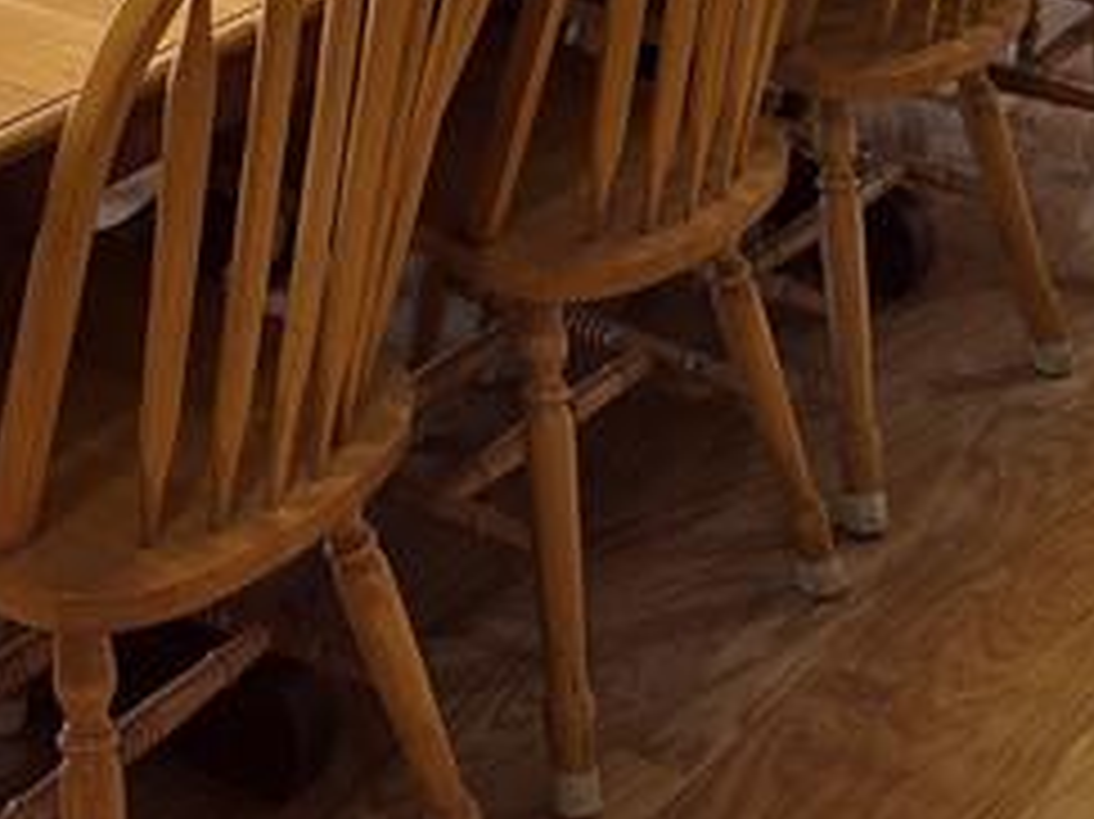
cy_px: -459
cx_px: 315
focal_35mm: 97
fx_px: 3064
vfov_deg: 14.1
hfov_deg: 20.1
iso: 32
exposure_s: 1/120
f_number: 1.8
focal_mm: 5.4
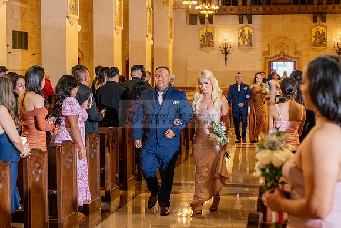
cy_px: 114
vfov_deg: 19.5
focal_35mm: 70
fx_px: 663
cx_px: 170
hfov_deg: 28.8
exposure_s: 1/200
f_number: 4.5
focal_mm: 70
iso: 2000
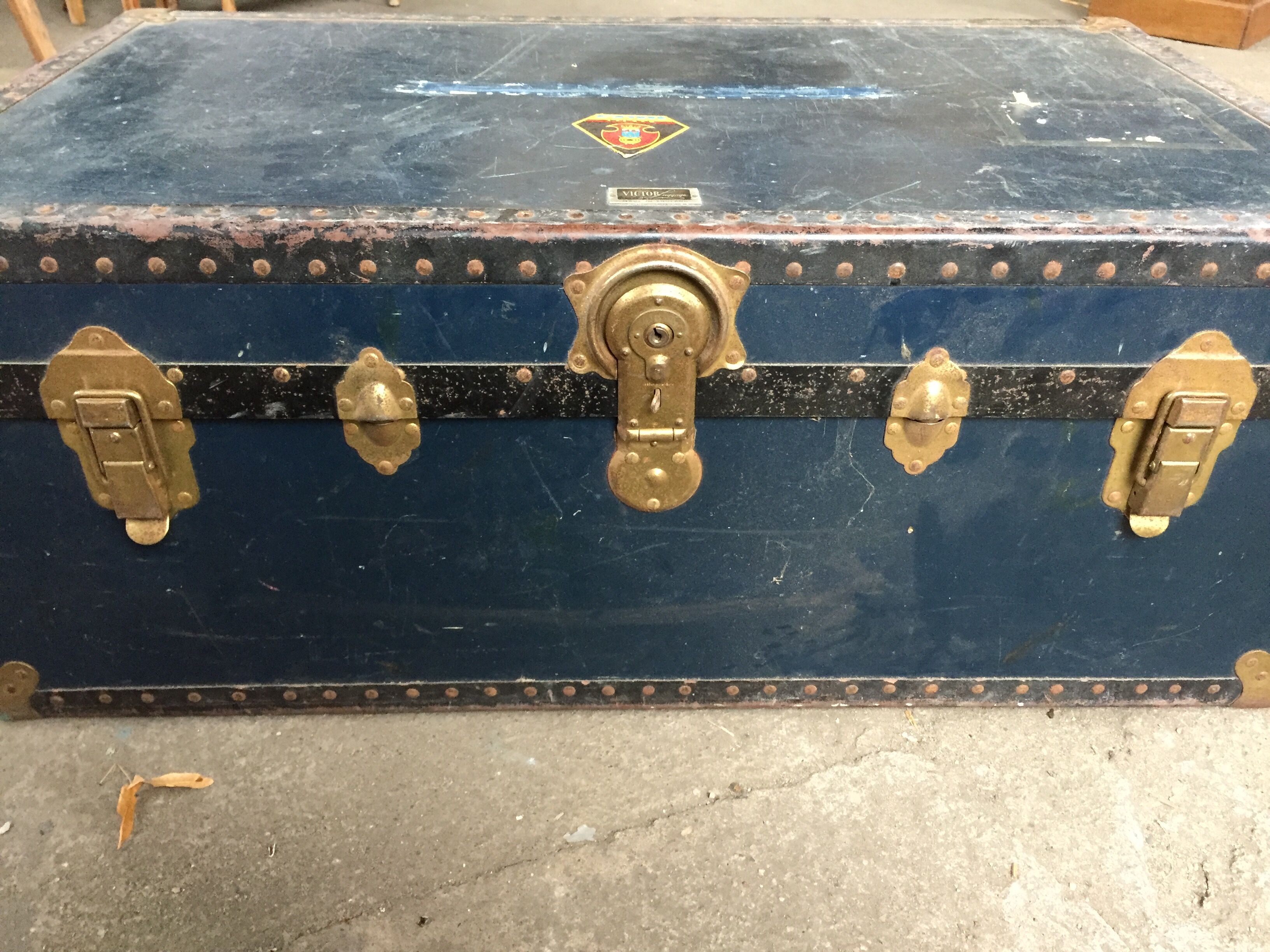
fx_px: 1064
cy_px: 476
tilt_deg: -32.3
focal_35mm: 29
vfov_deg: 48.2
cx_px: 635
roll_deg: -1.9
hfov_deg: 61.7
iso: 320
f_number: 2.2
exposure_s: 1/33
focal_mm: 4.15
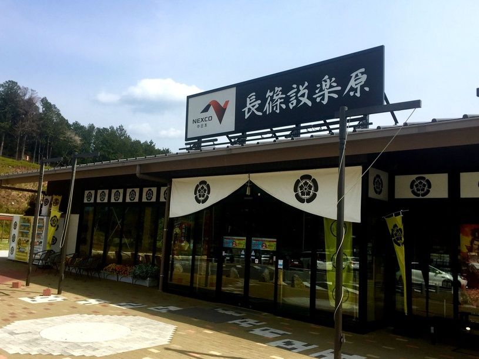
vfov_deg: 48.2
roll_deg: -5.8
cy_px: 180
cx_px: 240
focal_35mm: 29
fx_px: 401
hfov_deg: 61.7
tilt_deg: +5.9
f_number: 2.2
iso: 32
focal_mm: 4.15
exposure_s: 1/2639
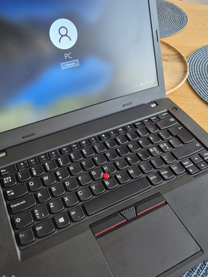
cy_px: 117
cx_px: 83
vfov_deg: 56.5
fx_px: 256
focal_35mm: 32
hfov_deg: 44.0
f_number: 1.8
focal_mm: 5.4
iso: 200
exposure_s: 1/100
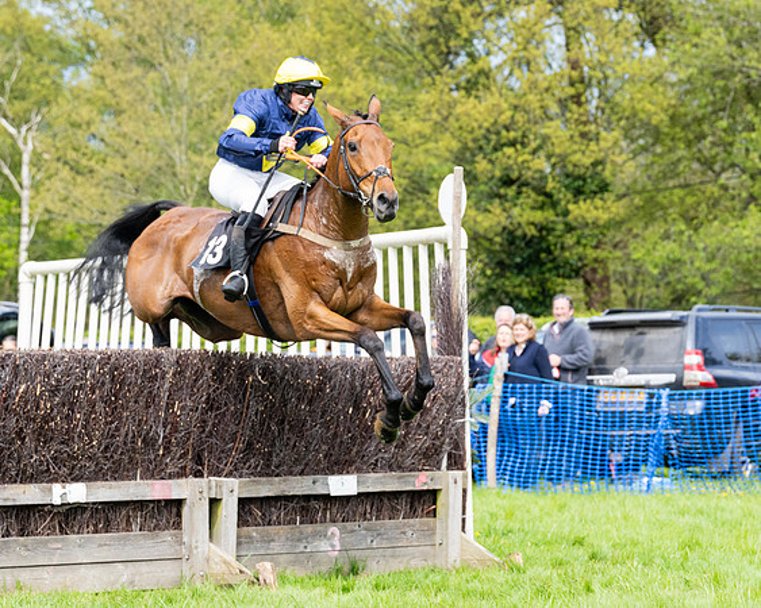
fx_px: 3361
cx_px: 299
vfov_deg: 10.3
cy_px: 251
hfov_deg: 12.9
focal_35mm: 149
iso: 640
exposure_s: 1/2500
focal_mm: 77
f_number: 4
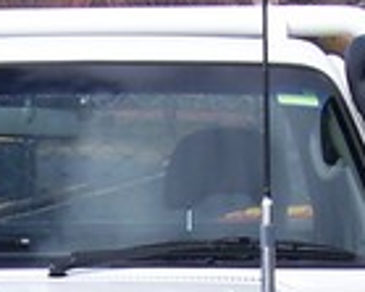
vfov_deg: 7.5
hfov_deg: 9.5
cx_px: 50
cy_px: 502
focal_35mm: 202
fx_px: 2181
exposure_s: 1/250
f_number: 4.8
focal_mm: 6
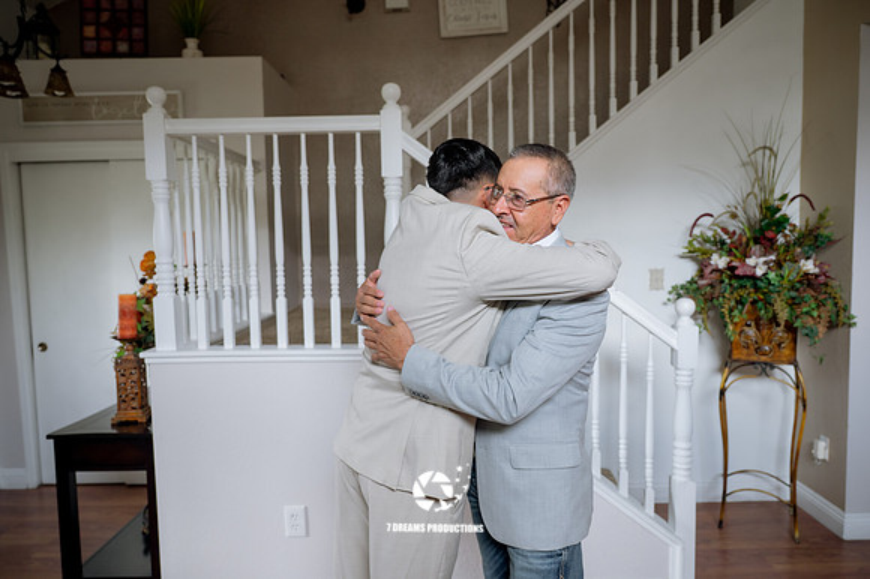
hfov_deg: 69.4
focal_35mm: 26
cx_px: 435
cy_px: 290
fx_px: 628
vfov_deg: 49.5
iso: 640
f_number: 3.2
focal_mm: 26
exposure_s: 1/100
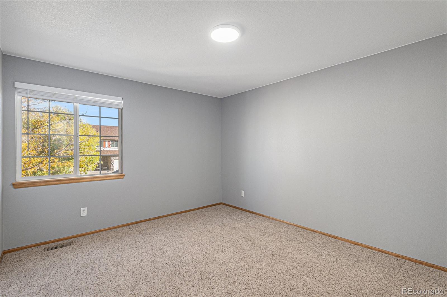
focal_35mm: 16
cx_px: 224
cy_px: 148
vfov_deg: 73.7
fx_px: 199
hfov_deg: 96.8
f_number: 8
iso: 500
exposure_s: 1/200
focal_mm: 16
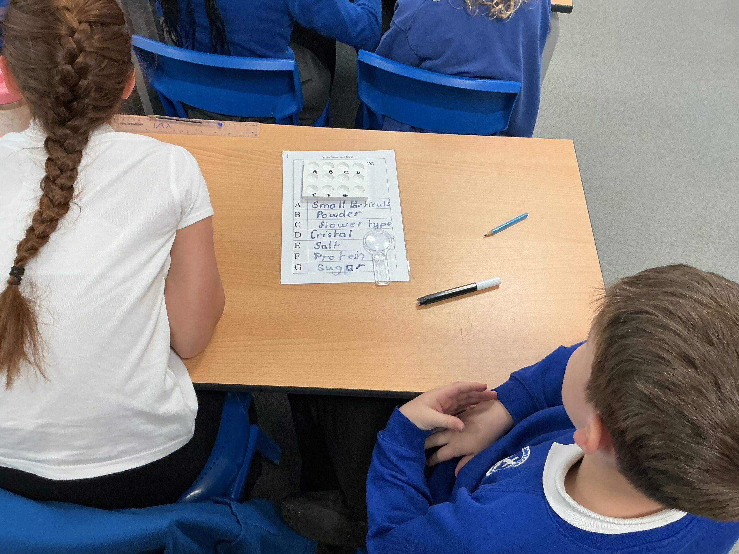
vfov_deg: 48.2
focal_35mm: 29
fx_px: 619
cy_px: 277
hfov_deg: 61.7
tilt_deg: -56.7
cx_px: 370
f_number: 1.8
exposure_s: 1/60
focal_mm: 3
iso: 64
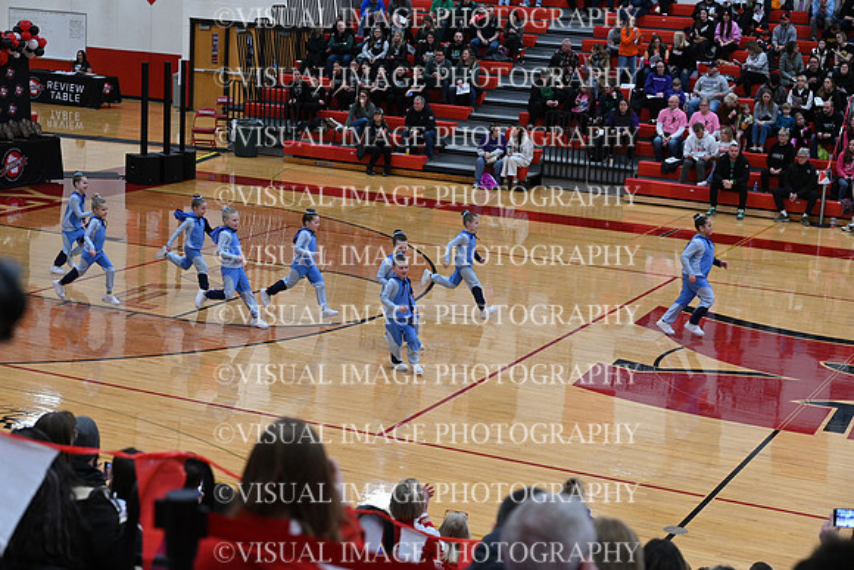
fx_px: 1661
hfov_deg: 28.8
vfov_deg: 19.5
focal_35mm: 70
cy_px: 285
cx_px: 427
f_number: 4
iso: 4000
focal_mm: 70
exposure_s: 1/400
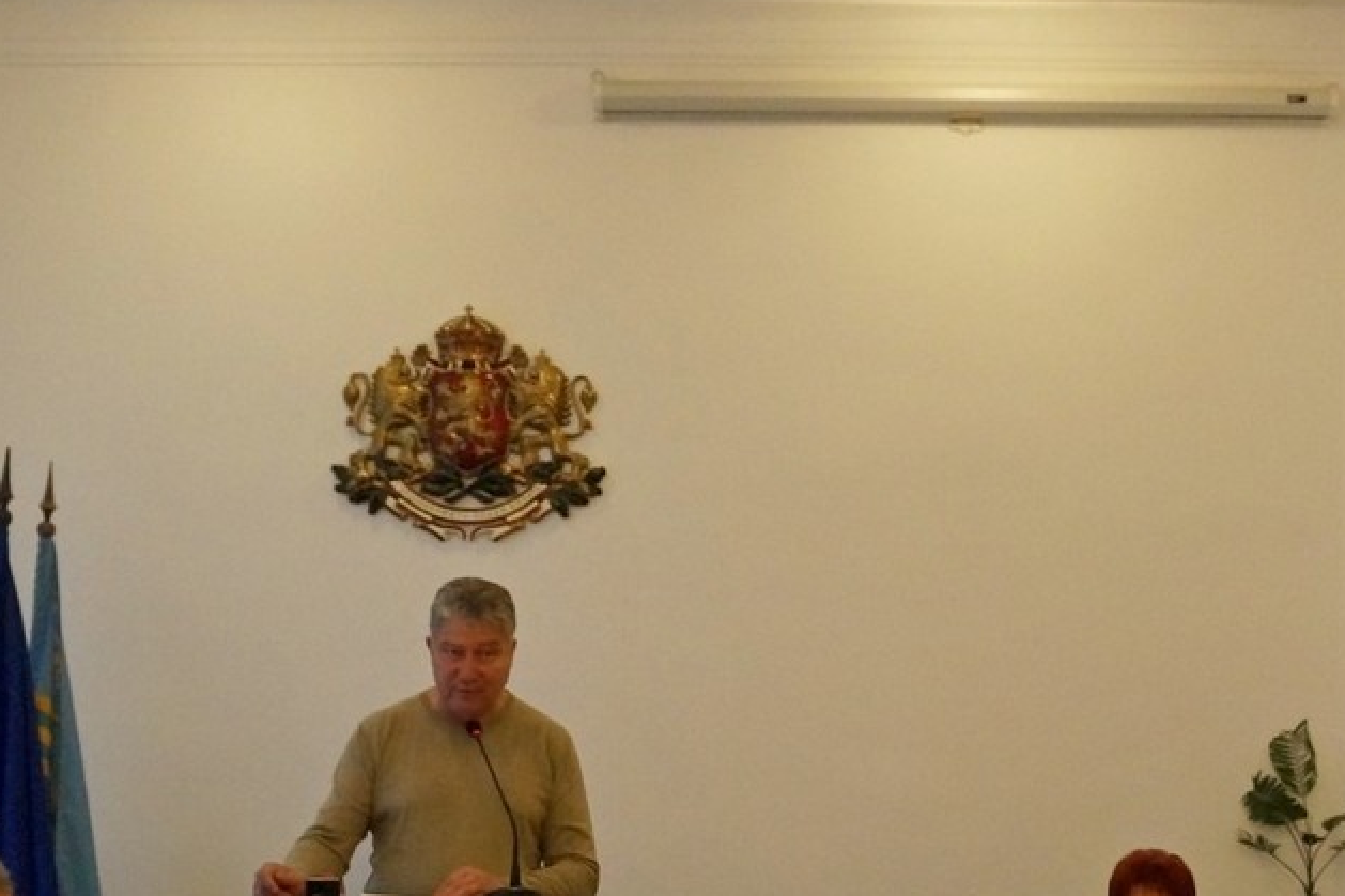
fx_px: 2316
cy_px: 901
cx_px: 864
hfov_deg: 32.2
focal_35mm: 62
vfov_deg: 21.1
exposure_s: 1/160
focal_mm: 20
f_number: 3.5
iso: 2500
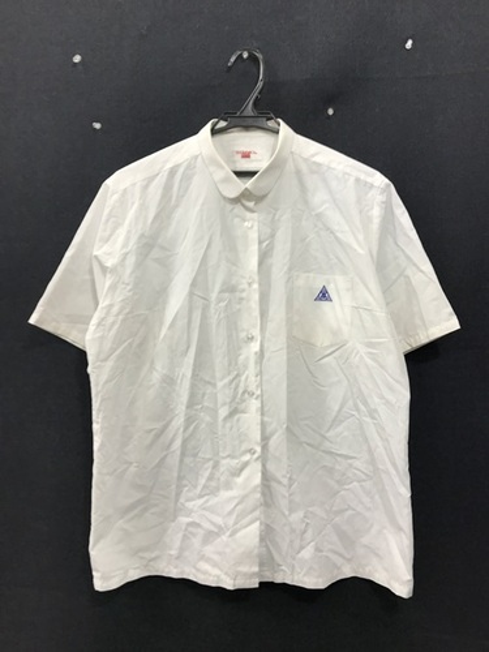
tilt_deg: -1.1
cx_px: 244
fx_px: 527
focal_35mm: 28
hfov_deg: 49.7
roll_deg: +0.9
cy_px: 326
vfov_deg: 63.4
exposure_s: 1/50
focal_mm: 3.99
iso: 32
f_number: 1.8
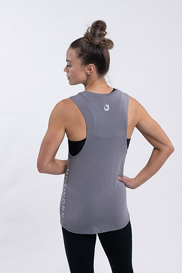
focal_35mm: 89
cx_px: 91
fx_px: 674
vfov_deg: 22.9
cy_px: 142
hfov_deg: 15.4
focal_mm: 85
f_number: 4
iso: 200
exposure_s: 1/125
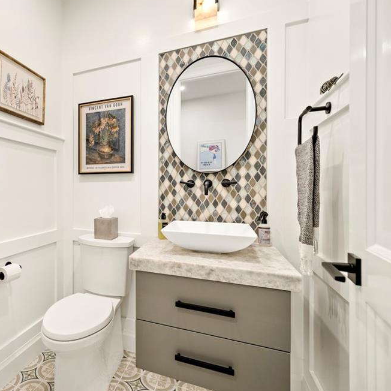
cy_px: 196
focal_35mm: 20
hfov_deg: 70.0
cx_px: 99
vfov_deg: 74.8
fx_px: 256
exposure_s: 1/15
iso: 360
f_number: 4
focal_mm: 15
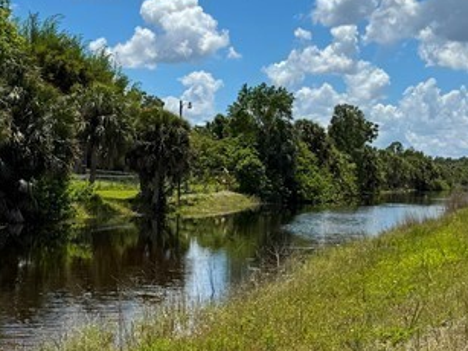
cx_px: 169
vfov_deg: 18.3
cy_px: 258
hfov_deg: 24.3
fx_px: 1081
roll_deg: -2.1
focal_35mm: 80
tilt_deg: -5.6
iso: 80
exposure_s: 1/7092
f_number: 1.78
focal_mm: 6.76
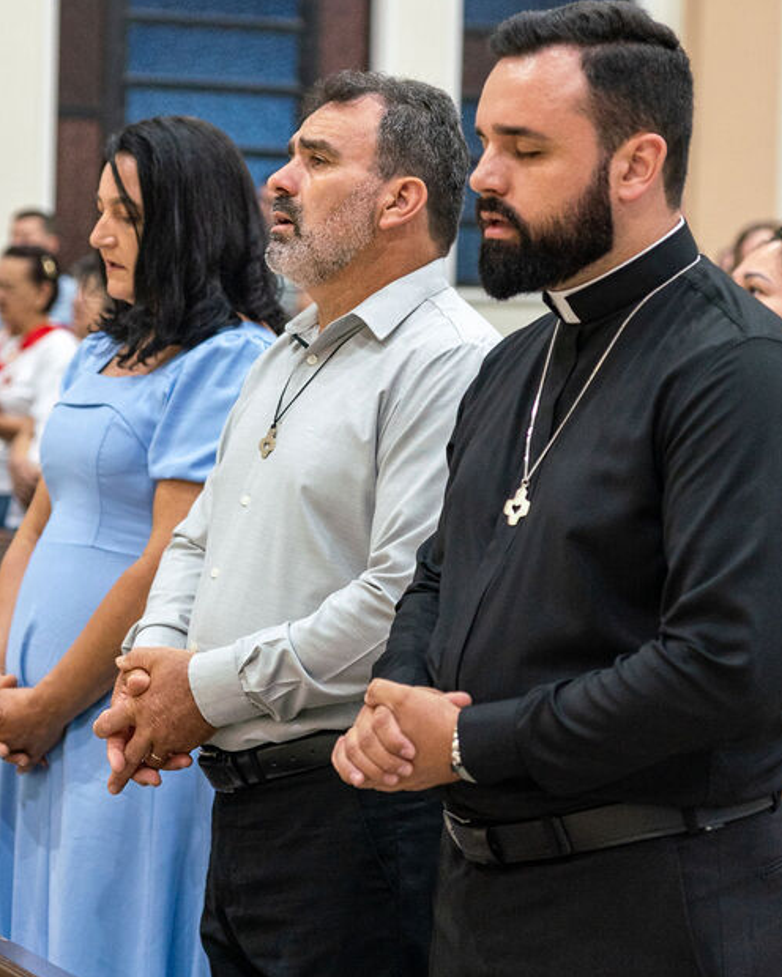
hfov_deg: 13.6
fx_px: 3269
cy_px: 454
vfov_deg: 17.0
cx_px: 358
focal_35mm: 113
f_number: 2.8
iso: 1600
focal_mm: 55.4
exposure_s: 1/125
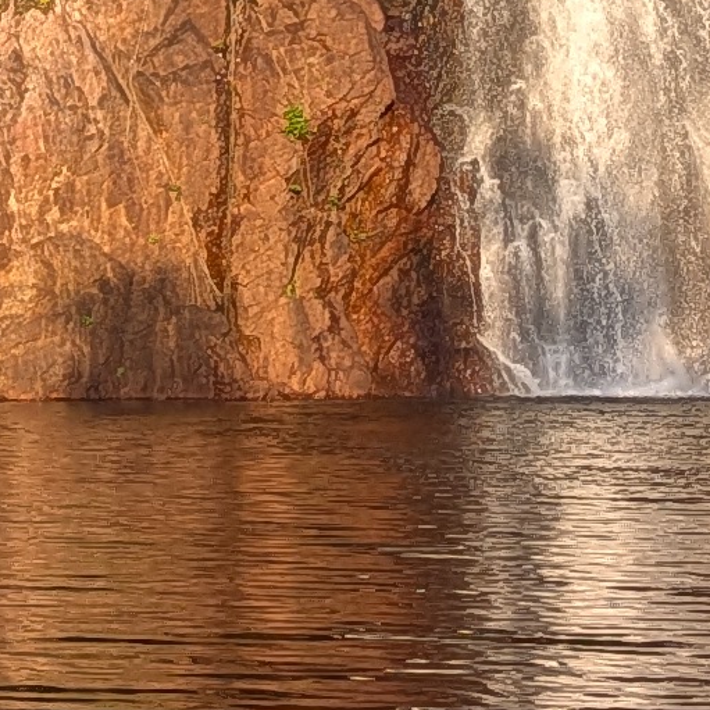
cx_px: 53
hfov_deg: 10.5
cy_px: -692
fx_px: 3852
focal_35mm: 166
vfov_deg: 9.8
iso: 27
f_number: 1.7
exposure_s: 1/478
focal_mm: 4.53
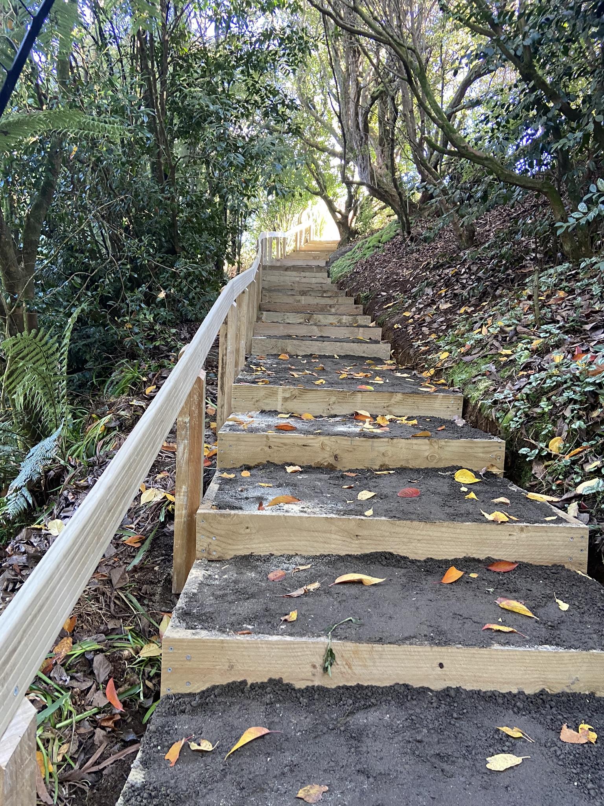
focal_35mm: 26
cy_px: 403
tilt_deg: -3.0
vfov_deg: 67.3
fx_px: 605
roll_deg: -1.6
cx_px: 302
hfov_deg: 53.1
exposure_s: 1/60
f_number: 1.8
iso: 200
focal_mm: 4.25
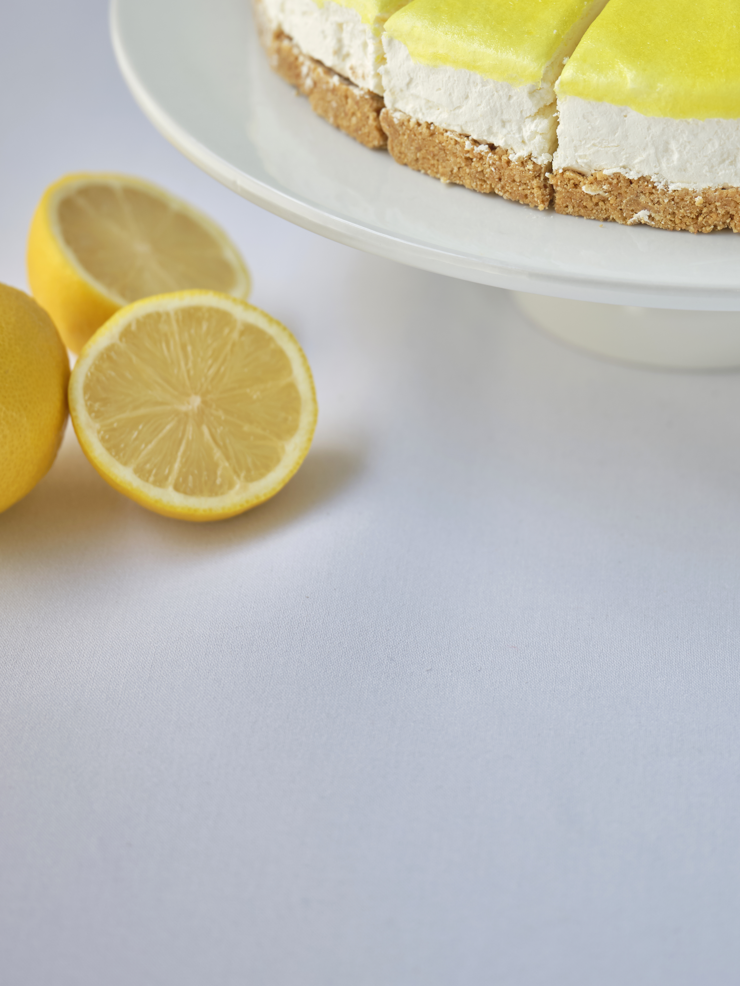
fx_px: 4446
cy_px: 310
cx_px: 543
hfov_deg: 9.5
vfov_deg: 12.6
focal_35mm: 156
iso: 160
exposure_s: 1/125
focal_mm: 120
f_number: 4
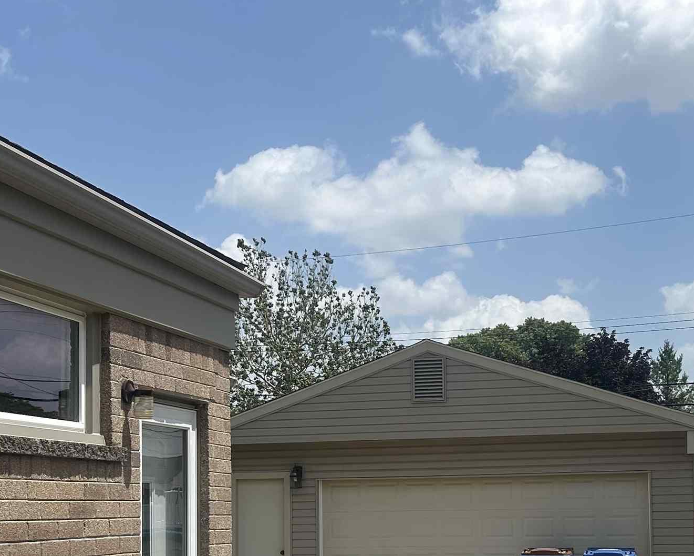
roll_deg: +0.5
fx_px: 1212
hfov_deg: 31.9
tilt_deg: +1.5
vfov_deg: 25.2
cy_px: 470
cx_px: 374
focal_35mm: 59
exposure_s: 1/6993
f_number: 1.5
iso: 50
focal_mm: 5.7
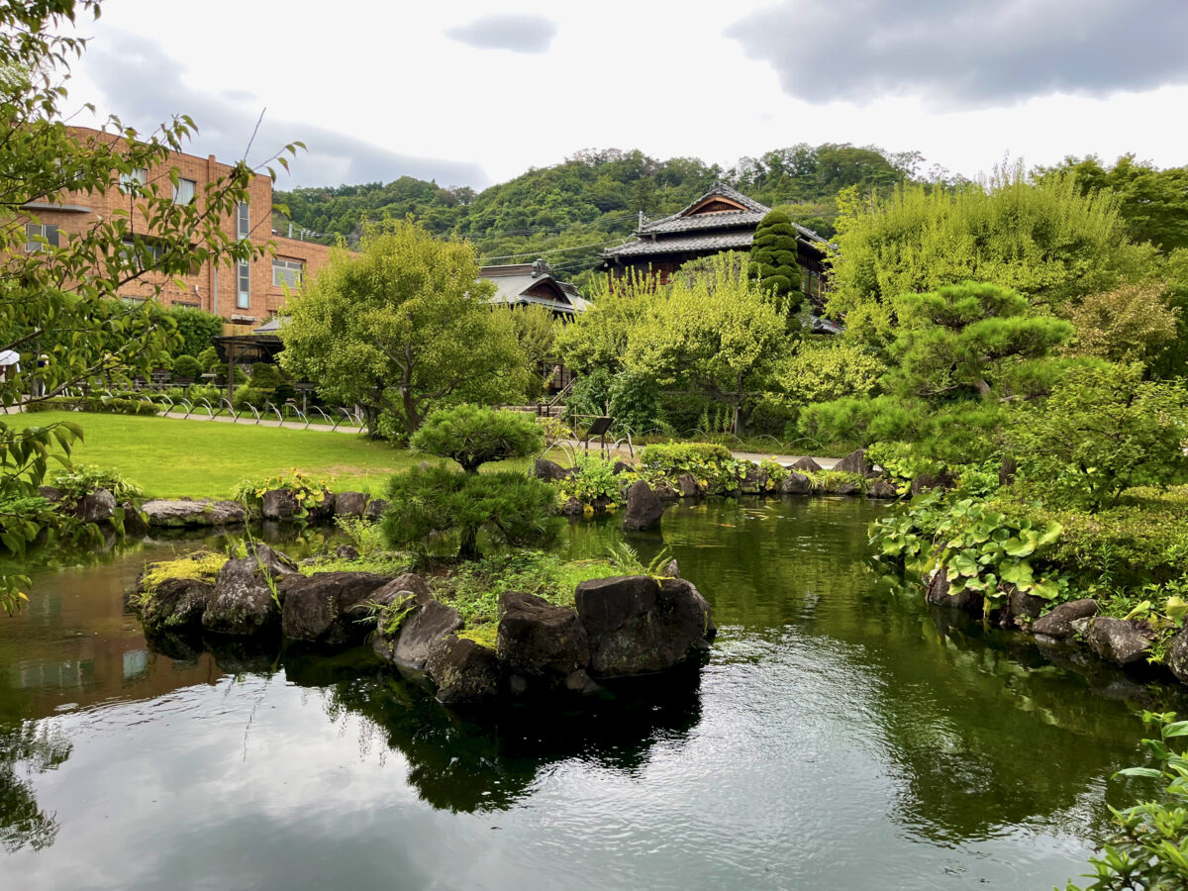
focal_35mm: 26
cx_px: 594
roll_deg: -3.0
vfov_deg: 53.1
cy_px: 446
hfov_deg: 67.3
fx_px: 892
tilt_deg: -2.7
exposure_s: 1/294
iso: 50
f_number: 1.6
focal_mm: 5.1
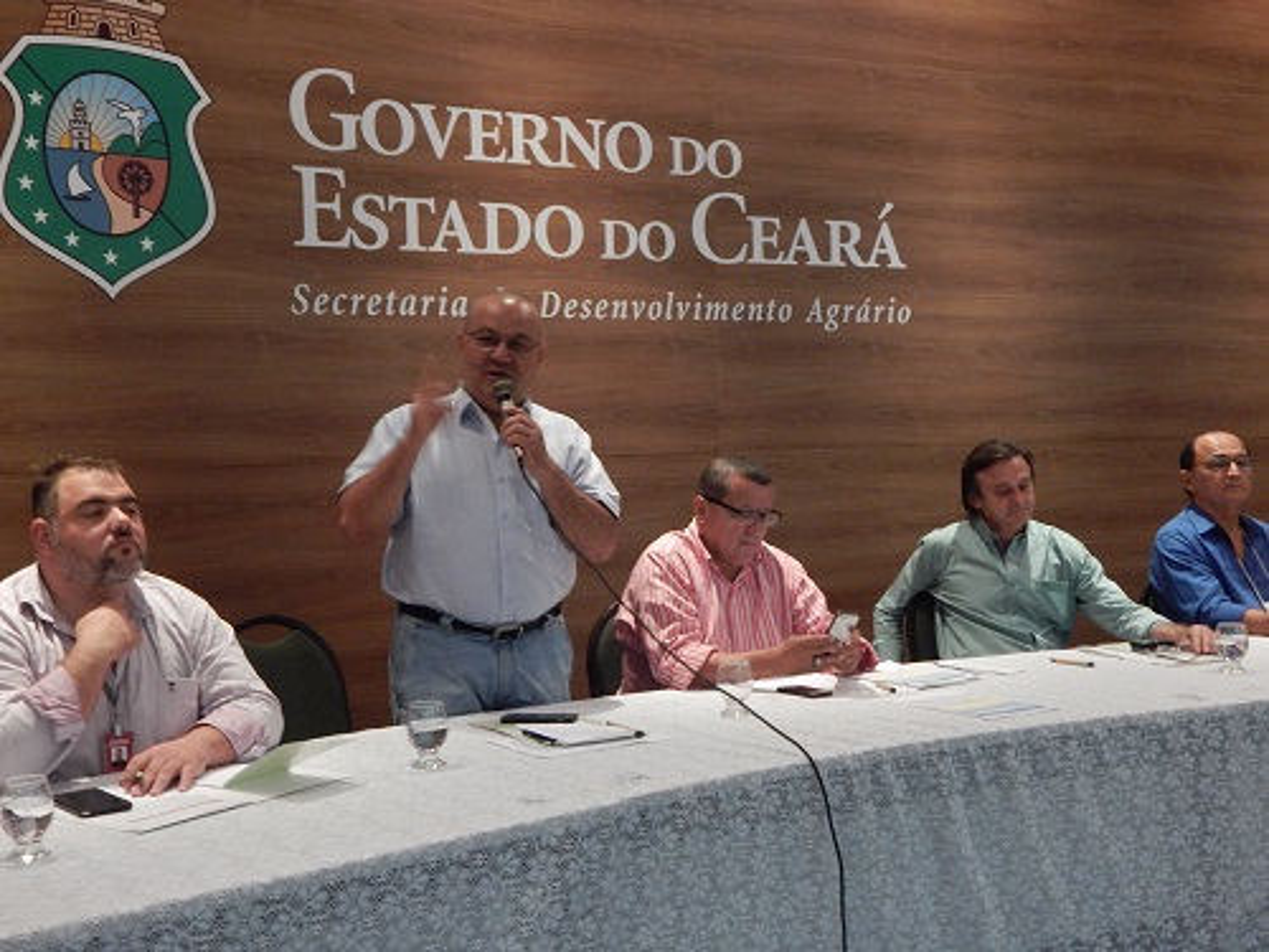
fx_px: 1576
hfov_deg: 43.9
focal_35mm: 43
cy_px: 476
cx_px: 634
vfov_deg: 33.6
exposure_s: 1/8
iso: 450
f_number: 3.6
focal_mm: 7.7
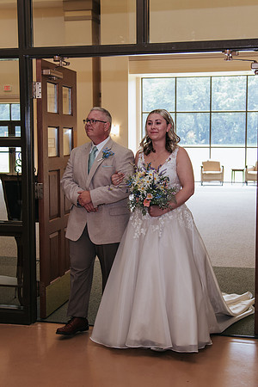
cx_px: 142
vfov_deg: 34.9
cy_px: 194
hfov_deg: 23.7
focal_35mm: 57
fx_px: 615
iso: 640
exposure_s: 1/200
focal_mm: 38
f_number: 4
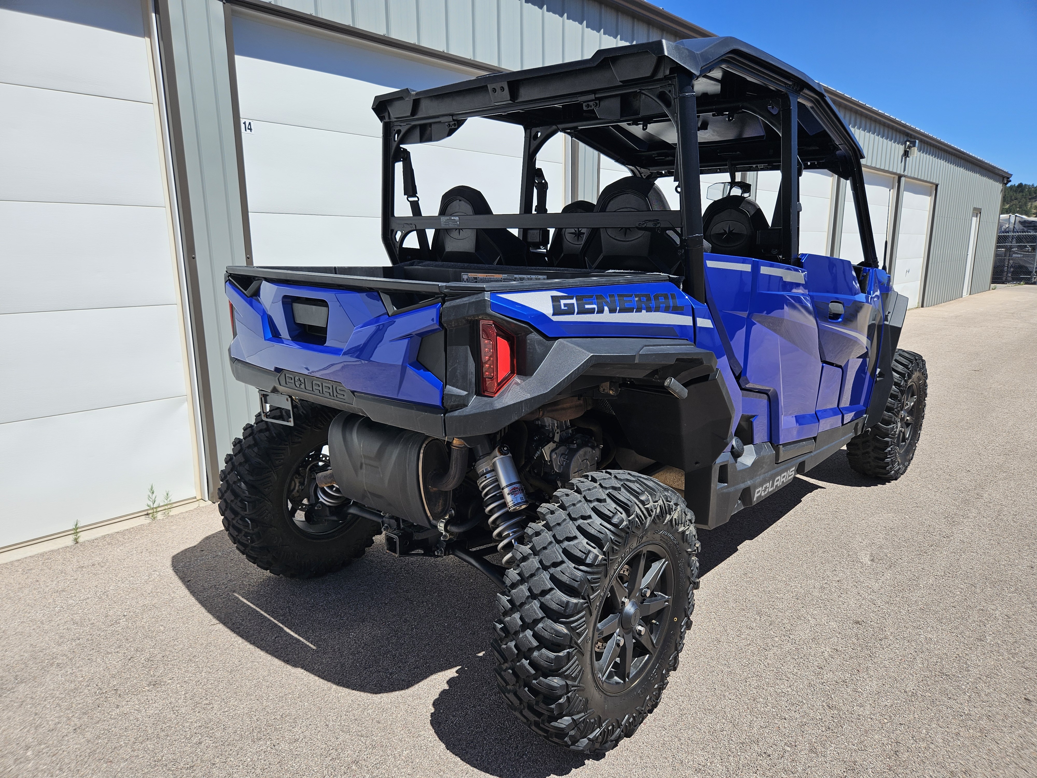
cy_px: 389
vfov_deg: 58.9
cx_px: 518
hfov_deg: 73.9
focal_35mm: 23
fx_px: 689
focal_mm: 5.4
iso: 25
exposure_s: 1/2060
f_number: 1.8
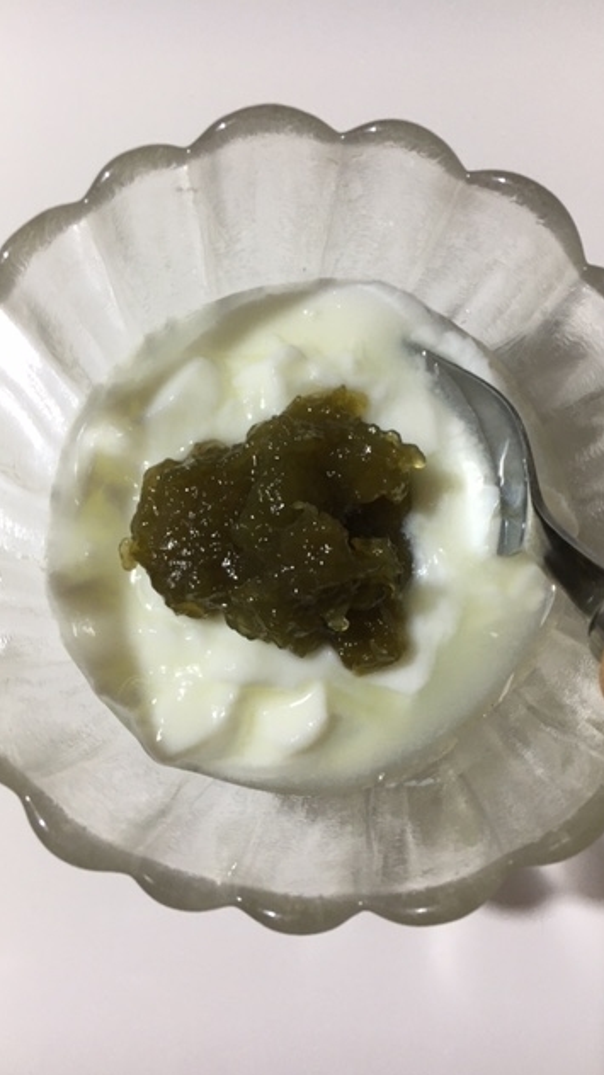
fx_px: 912
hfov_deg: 36.6
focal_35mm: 32
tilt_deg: -84.0
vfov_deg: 61.0
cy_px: 541
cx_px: 293
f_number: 2.2
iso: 80
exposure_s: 1/30
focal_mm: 4.15
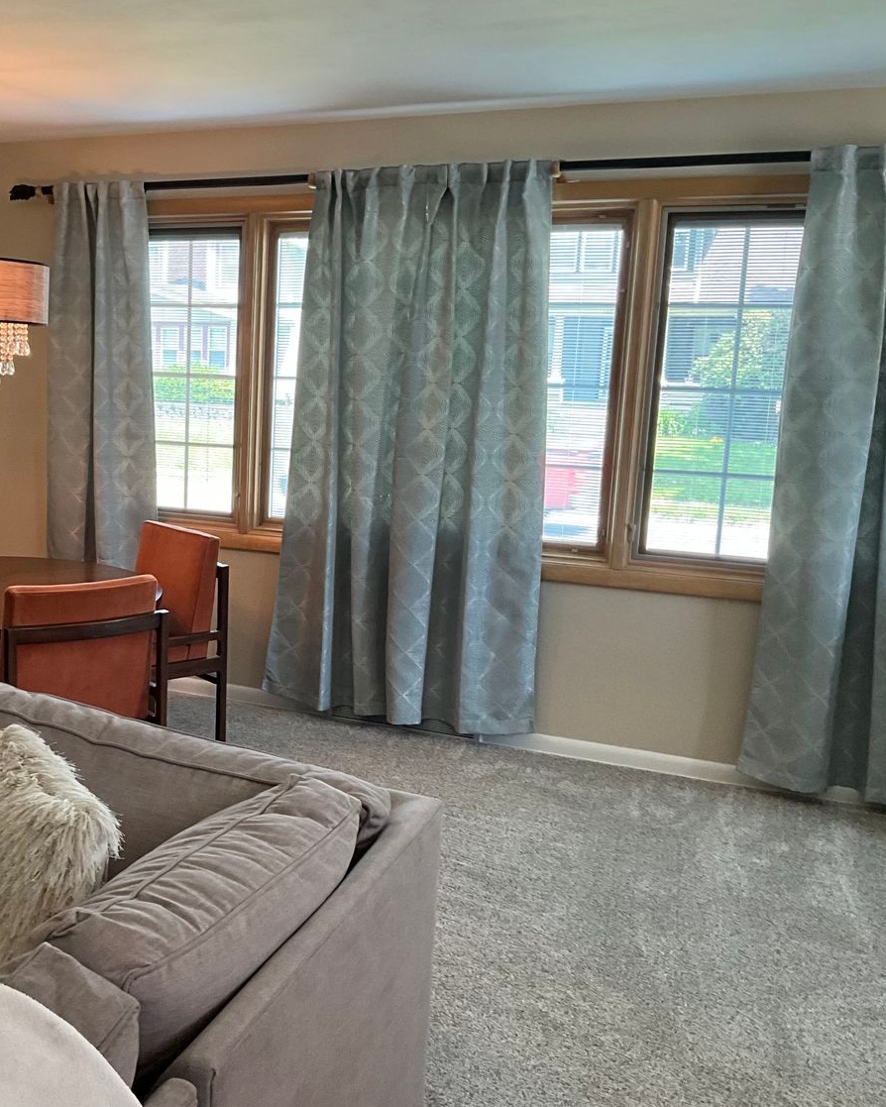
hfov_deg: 37.9
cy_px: 554
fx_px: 1245
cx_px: 190
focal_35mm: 38
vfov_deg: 47.9
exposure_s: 1/60
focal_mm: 3
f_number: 1.8
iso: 125
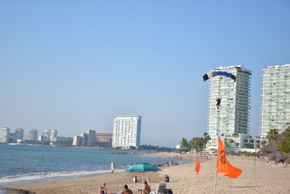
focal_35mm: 63
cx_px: 145
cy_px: 97
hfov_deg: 31.9
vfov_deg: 21.6
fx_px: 508
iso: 200
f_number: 4.5
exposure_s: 1/1600
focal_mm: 42
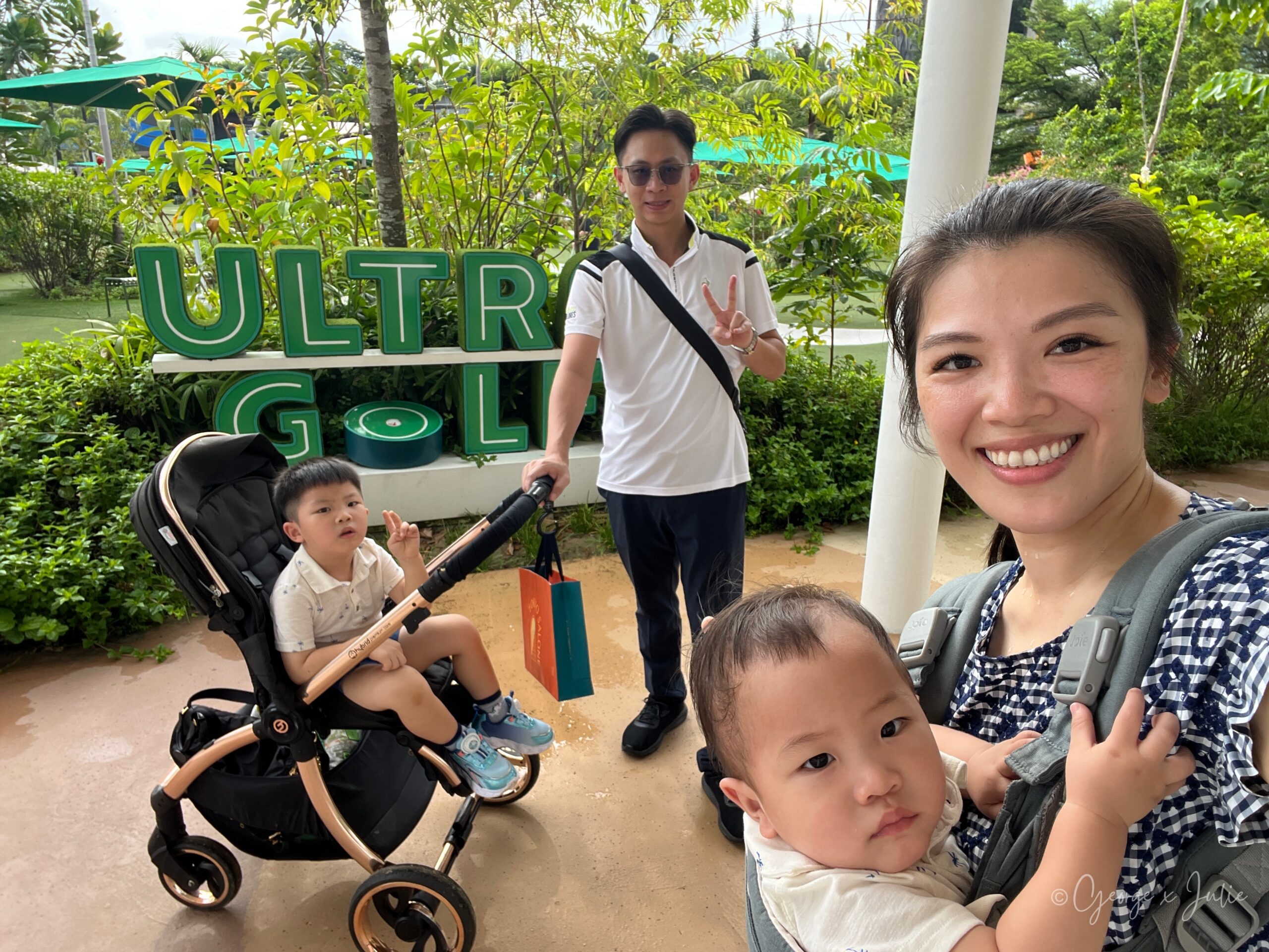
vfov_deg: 58.9
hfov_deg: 73.9
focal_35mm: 23
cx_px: 634
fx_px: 843
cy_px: 476
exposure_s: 1/122
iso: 25
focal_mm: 2.71
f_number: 2.2
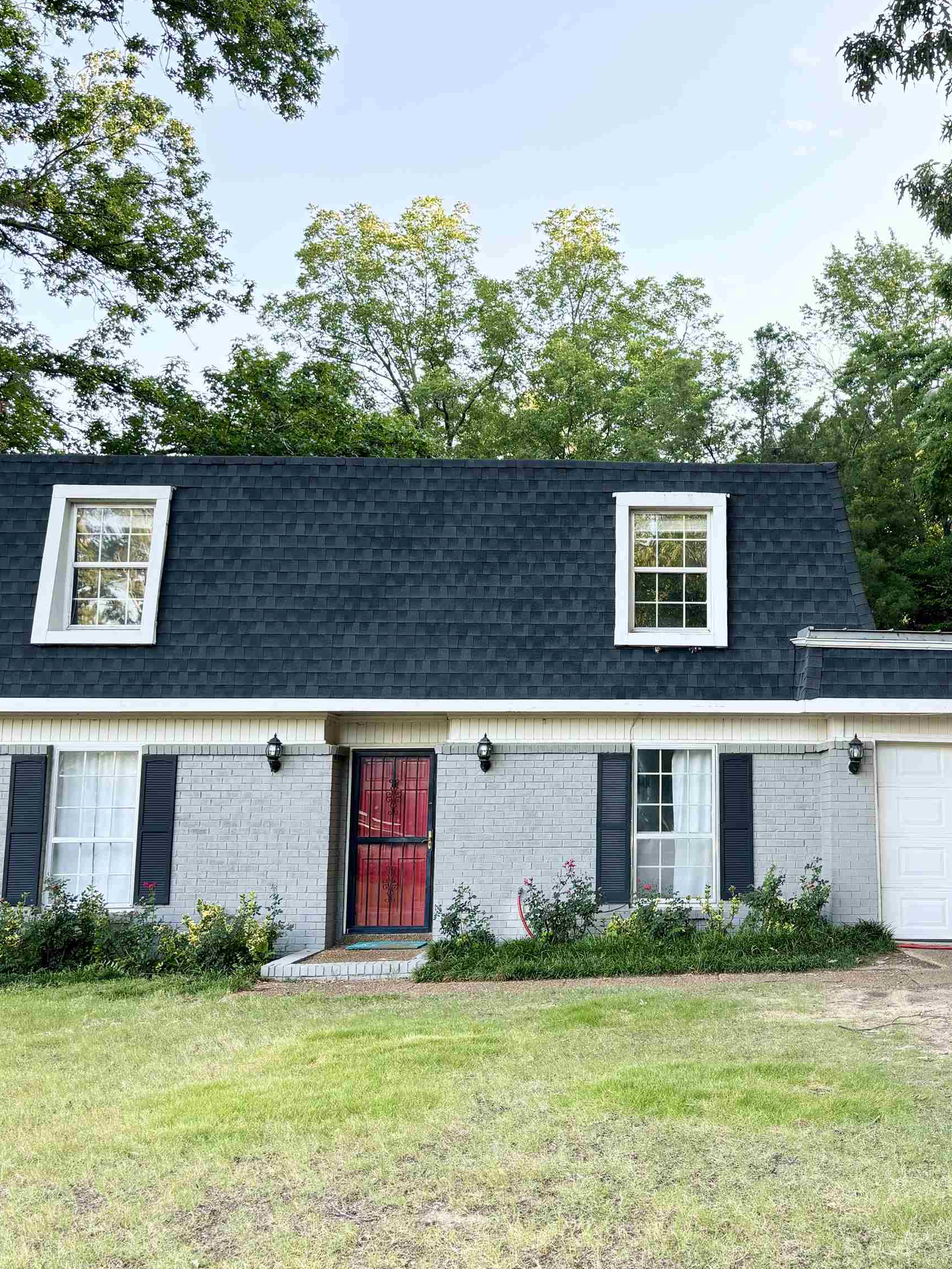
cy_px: 636
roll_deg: +0.2
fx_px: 1283
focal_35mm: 35
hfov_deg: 39.9
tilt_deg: +8.1
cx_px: 682
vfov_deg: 52.6
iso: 40
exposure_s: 1/142
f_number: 1.6
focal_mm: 5.96
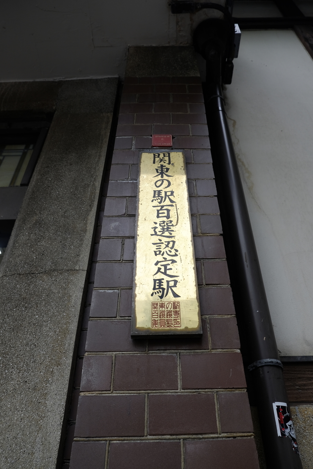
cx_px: 156
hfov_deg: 47.9
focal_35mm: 27
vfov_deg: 67.4
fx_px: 352
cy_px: 234
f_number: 4.5
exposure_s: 1/100
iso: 250
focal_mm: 18
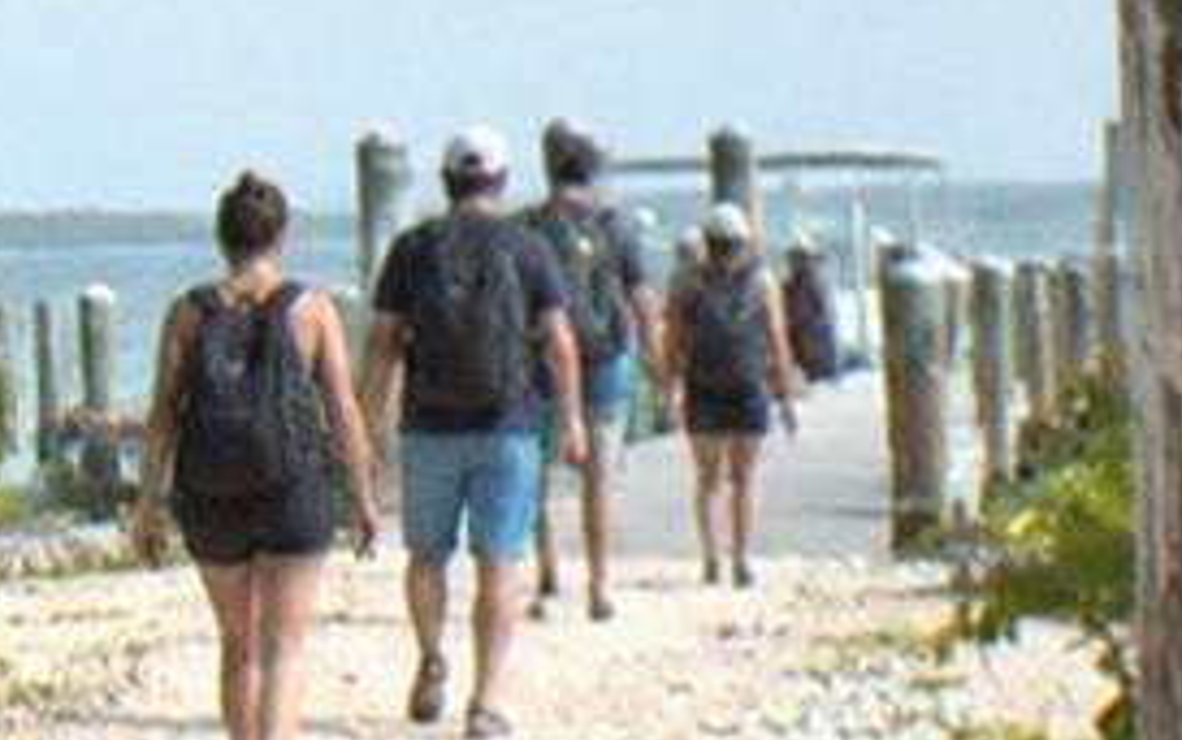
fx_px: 8413
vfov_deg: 5.0
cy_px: 519
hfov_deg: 8.0
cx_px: -13
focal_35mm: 261
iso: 500
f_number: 6.3
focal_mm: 70
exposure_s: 1/800
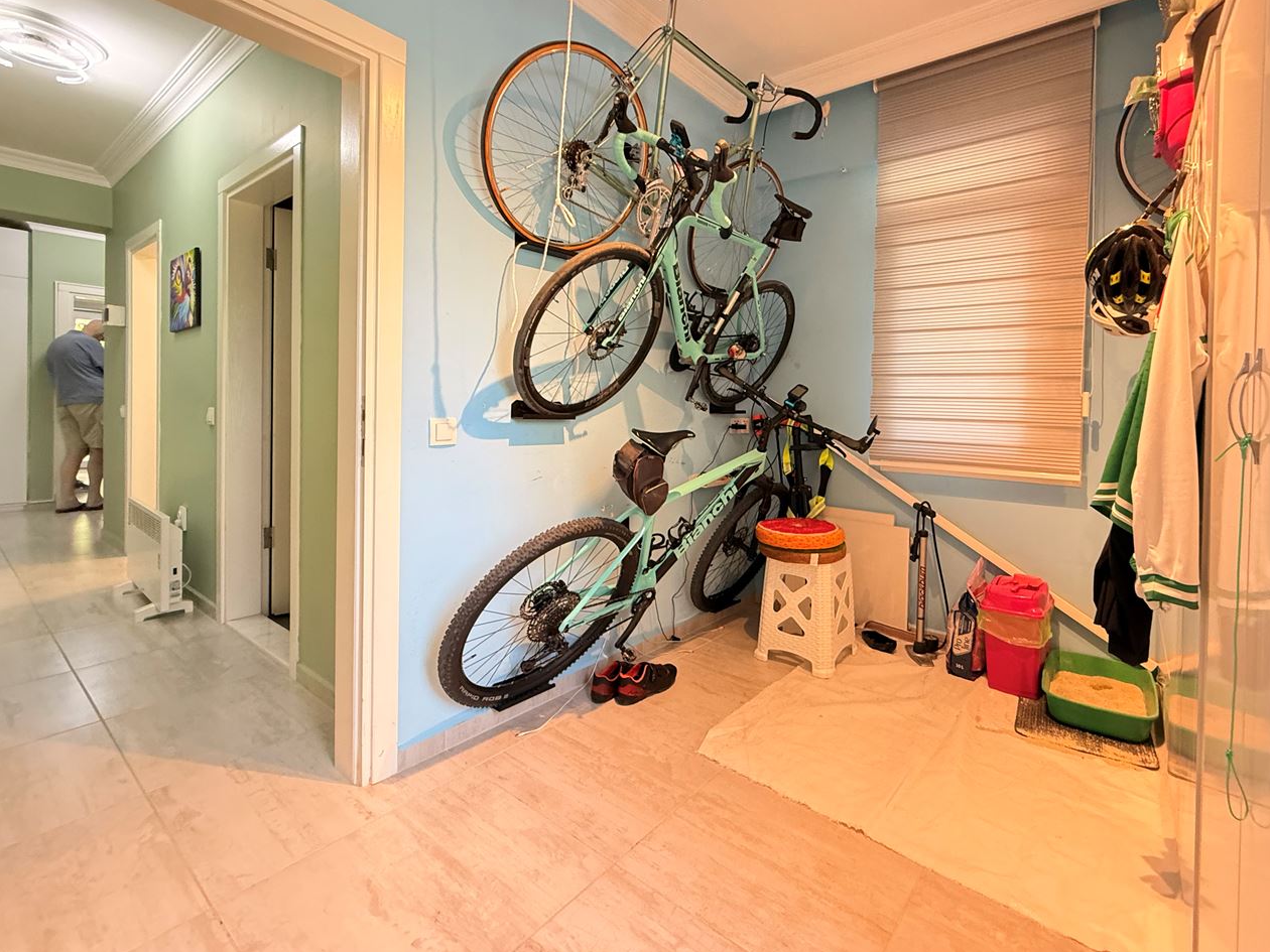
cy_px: 412
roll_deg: -1.7
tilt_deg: +1.0
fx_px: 587
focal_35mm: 16
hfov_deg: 93.9
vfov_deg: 77.7
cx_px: 725
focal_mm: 2.22
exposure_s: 1/60
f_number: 2.2
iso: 500
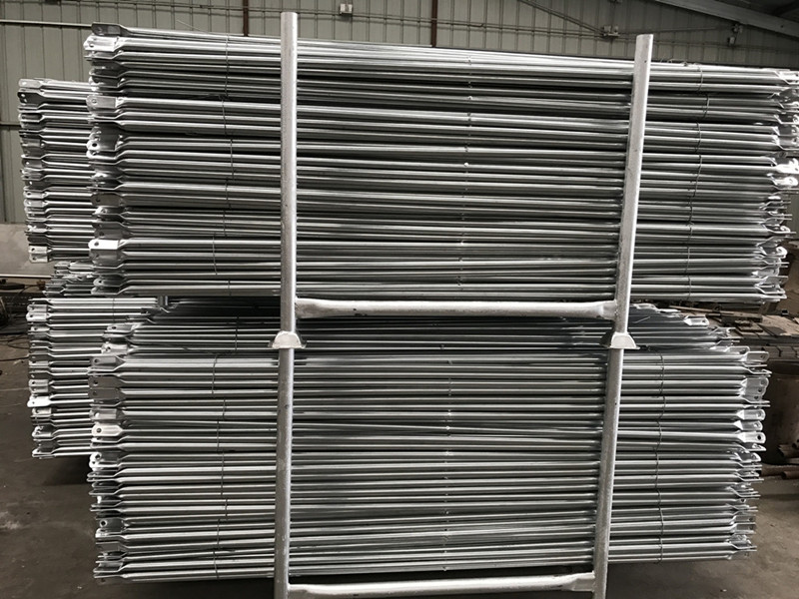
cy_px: 300
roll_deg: -1.5
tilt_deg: -7.3
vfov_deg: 49.7
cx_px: 400
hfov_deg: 63.4
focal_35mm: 28
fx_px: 646
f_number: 1.8
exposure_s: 1/33
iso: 25
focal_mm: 3.99
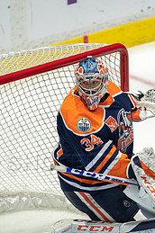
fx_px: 6760
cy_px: 158
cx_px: 97
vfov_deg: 2.0
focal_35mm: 1044
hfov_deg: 1.3
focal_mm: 600
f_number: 4
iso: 1600
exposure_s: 1/640
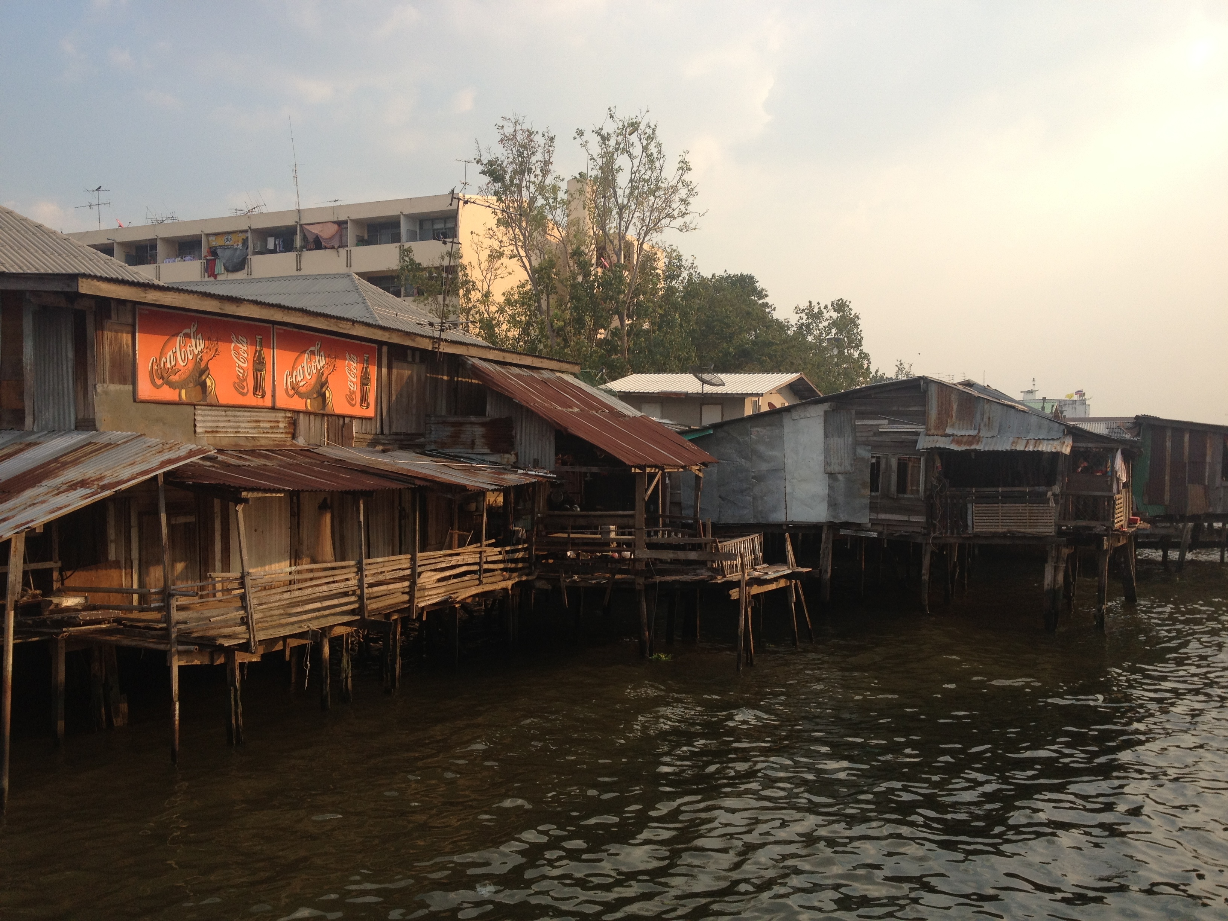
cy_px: 460
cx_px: 614
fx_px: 1242
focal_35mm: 35
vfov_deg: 40.7
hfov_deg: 52.6
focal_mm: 4.28
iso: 64
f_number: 2.4
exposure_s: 1/699
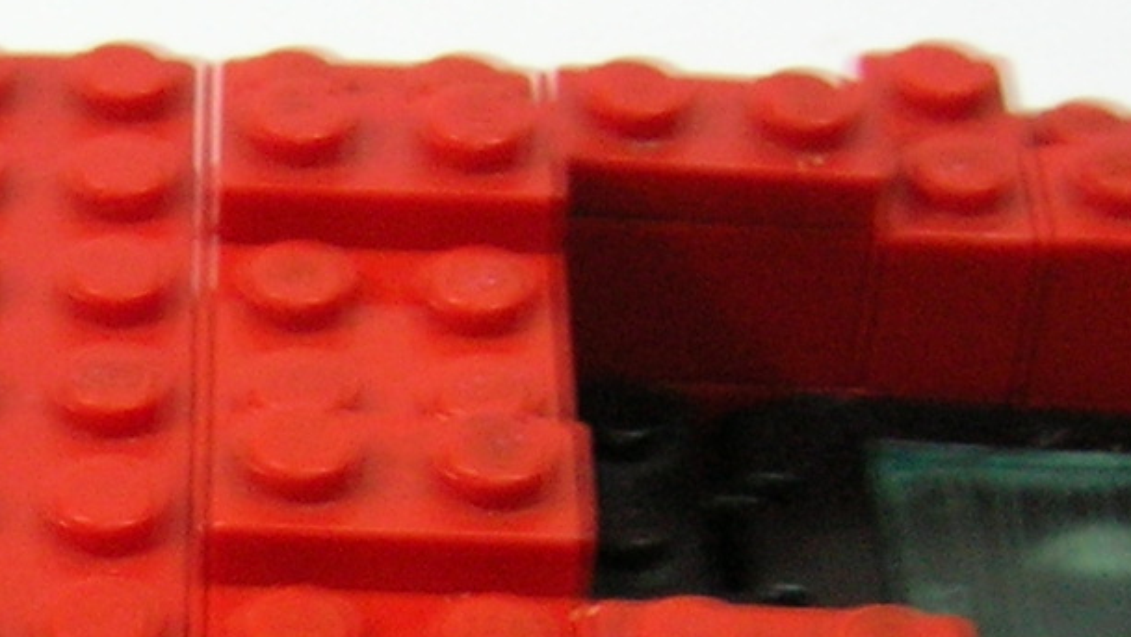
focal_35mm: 139
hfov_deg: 15.2
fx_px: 4170
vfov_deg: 8.5
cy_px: 1073
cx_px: 43
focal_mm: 5.7
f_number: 2.9
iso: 100
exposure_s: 1/2.6
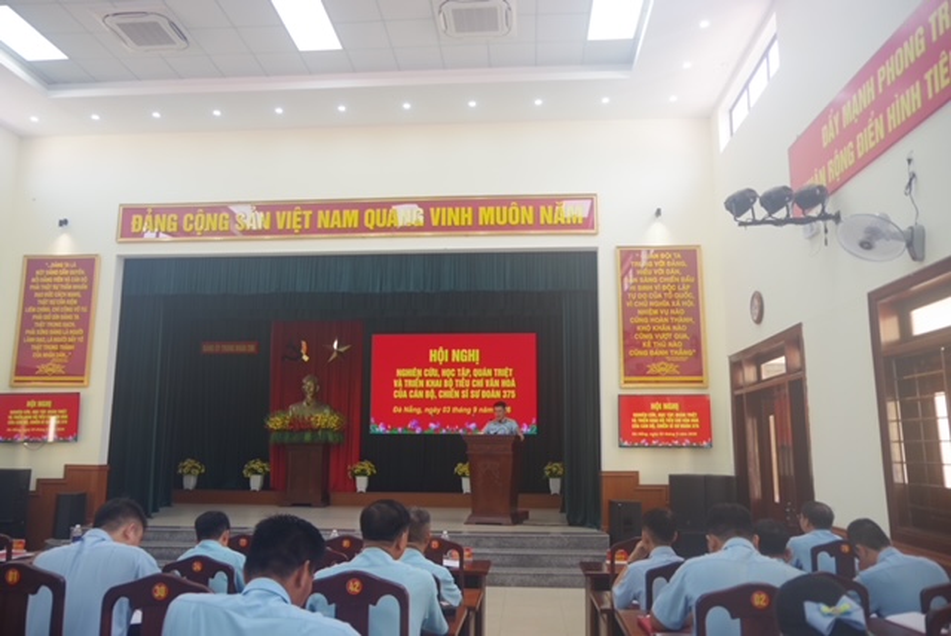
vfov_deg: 48.0
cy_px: 318
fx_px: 714
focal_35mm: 27
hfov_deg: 67.3
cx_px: 476
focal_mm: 18
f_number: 3.5
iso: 200
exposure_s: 1/60
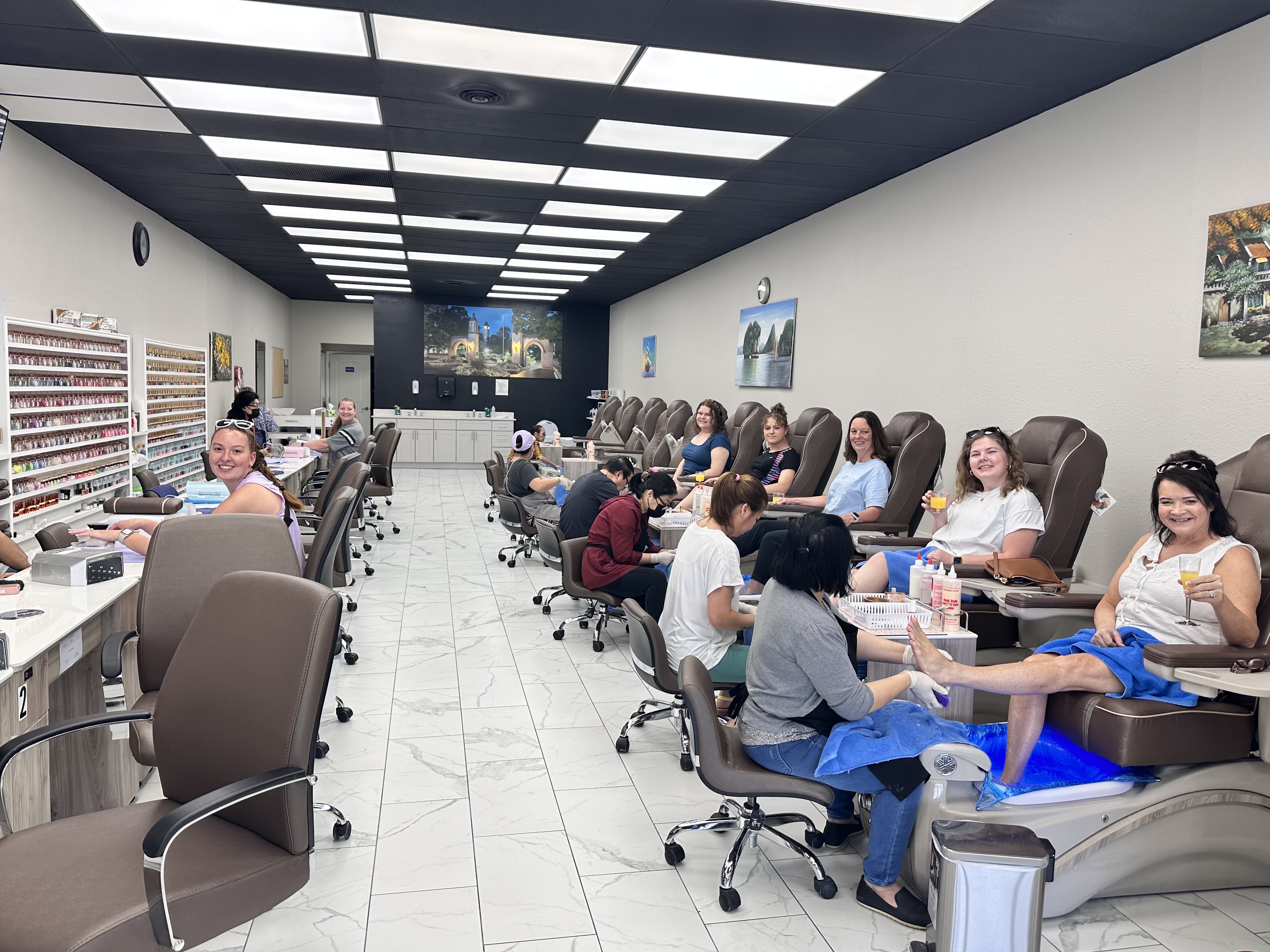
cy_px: 460
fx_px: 917
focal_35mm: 25
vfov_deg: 54.9
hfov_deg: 69.4
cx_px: 625
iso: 80
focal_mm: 6.86
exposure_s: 1/177
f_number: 1.78
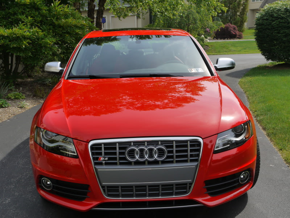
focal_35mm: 50
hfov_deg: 38.2
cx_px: 145
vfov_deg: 29.1
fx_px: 419
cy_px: 109
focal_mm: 25
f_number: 9
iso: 160
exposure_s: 1/200
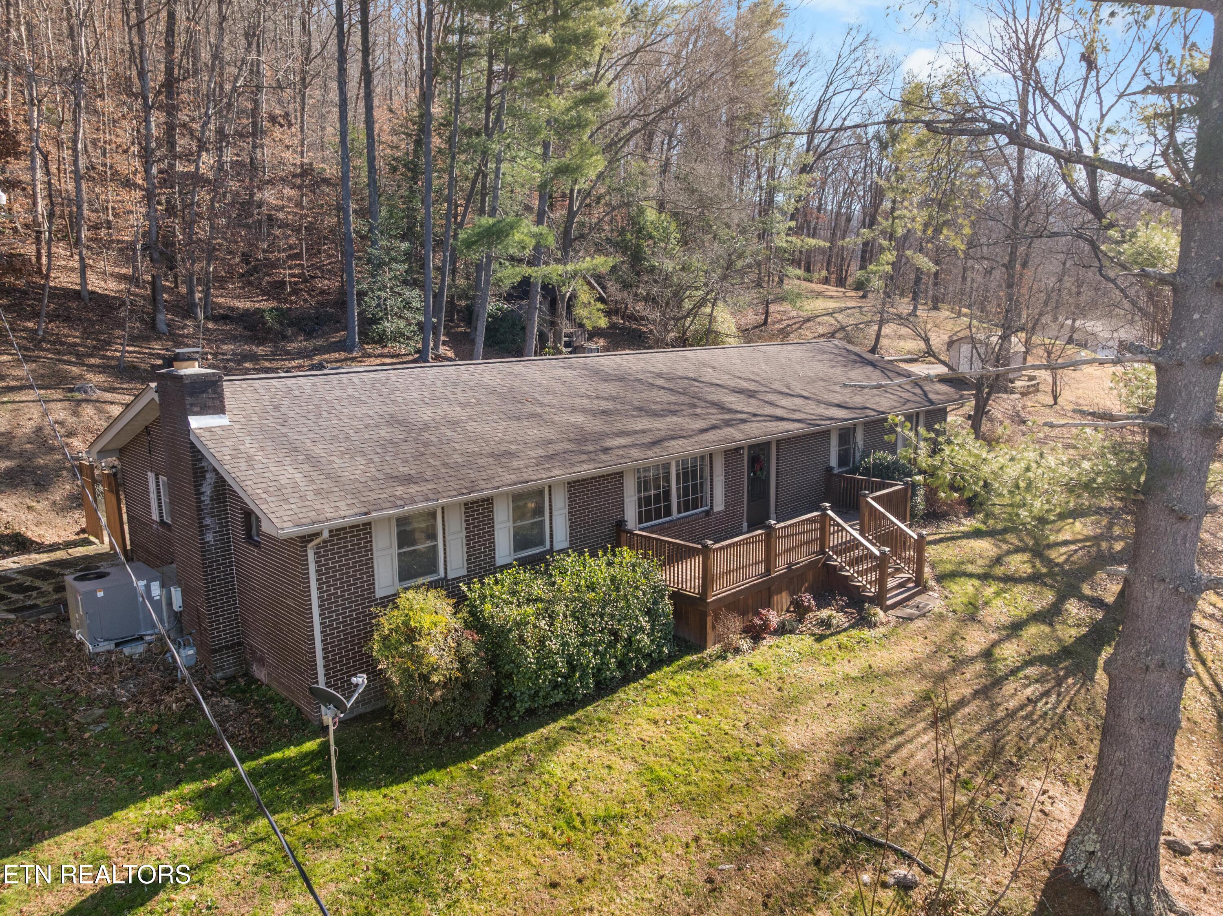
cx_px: 612
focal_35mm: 24
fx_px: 847
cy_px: 458
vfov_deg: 56.8
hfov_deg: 71.6
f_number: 2.8
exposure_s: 1/160
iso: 150
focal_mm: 12.29
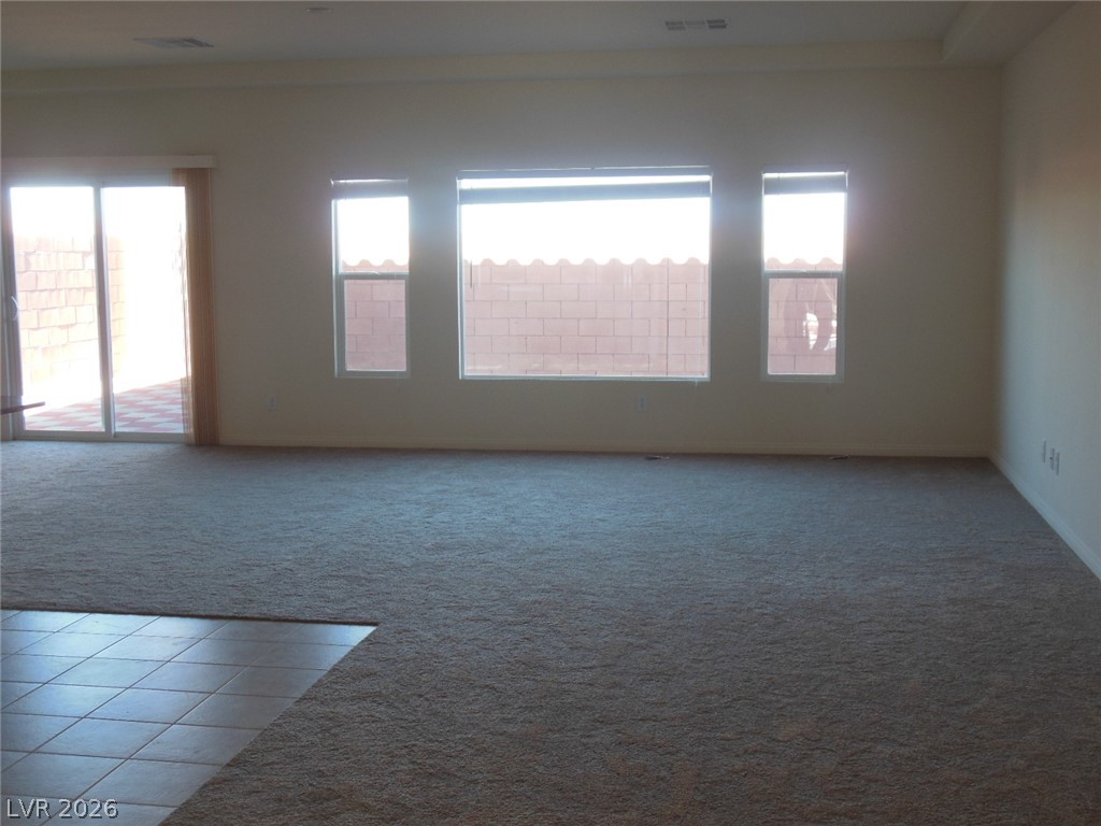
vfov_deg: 33.6
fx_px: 1368
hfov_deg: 43.9
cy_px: 413
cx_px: 550
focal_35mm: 43
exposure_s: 1/40
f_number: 3.8
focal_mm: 7.7
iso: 125
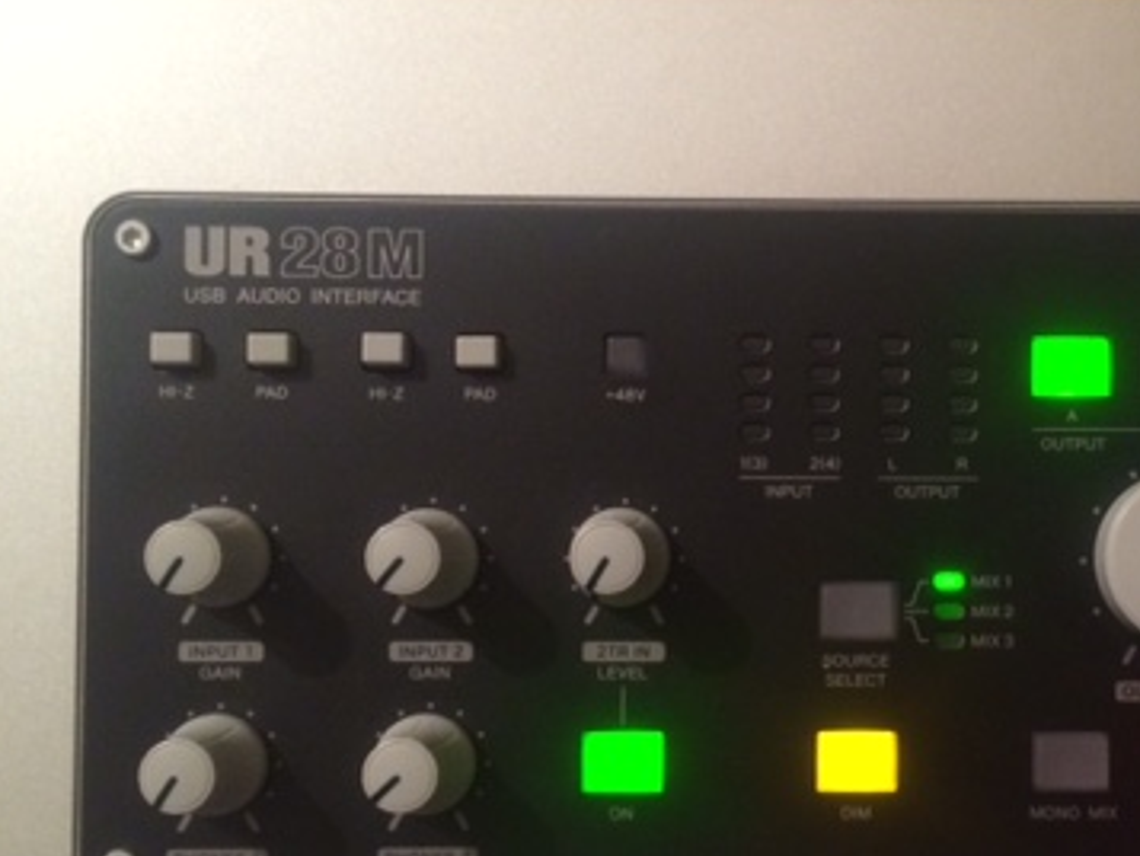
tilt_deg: -78.5
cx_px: 878
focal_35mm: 52
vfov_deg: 28.0
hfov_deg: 35.8
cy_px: 498
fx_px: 1713
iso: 320
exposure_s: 1/33
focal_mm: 4.15
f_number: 2.2
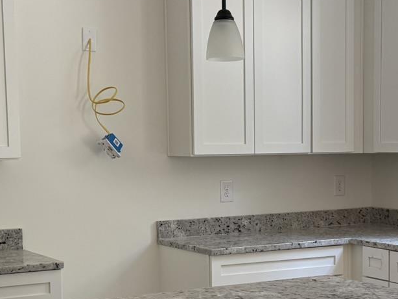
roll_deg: +0.6
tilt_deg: -4.4
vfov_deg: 18.4
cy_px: 209
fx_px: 920
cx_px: 261
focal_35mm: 80
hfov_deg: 24.3
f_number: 1.78
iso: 200
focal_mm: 6.76
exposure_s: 1/119
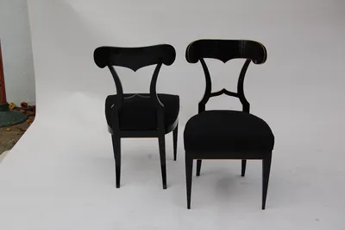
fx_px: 488
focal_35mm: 51
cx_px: 172
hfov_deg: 38.9
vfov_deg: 26.4
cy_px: 115
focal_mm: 34
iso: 200
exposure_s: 1/125
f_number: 5.6
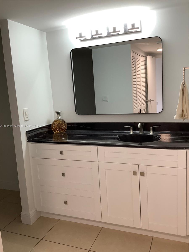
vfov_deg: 58.4
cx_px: 94
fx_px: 226
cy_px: 126
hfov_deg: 45.4
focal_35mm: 31
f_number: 2.4
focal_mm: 3.3
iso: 64
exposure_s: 1/60
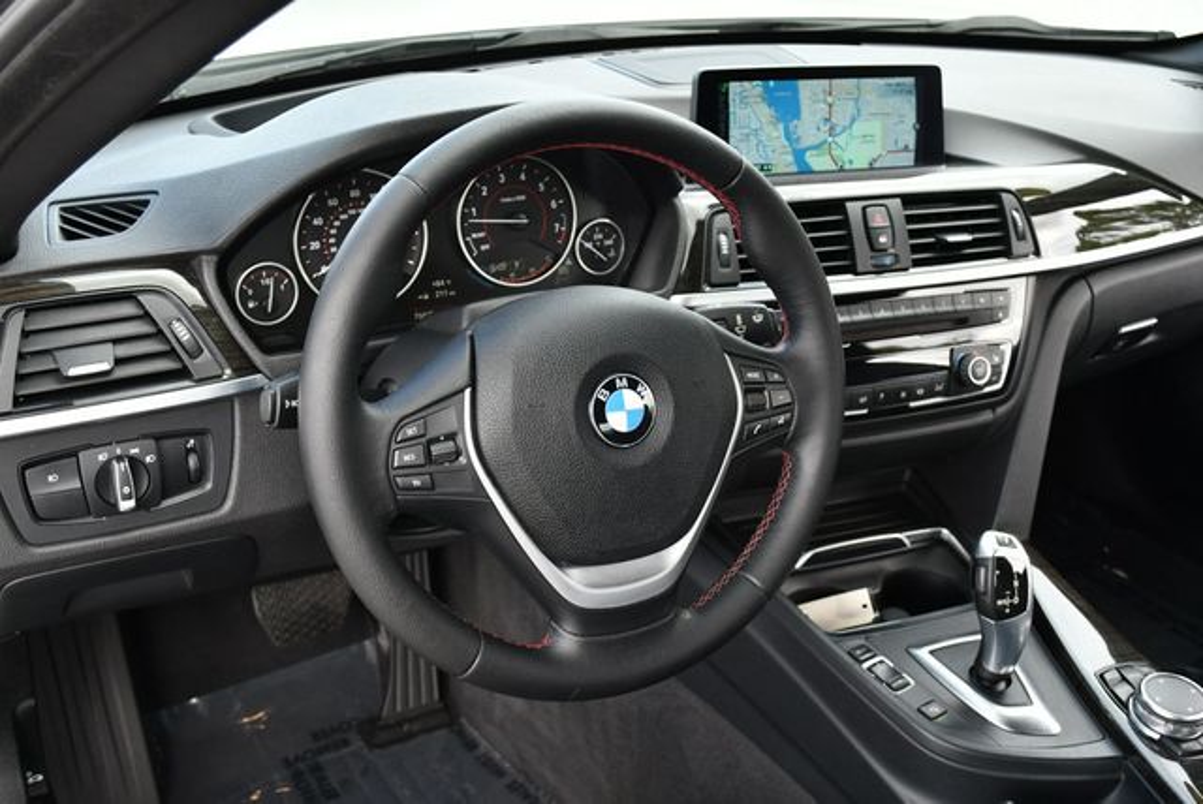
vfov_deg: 33.5
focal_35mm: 40
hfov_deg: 48.4
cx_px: 602
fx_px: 1338
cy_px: 402
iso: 400
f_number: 4.5
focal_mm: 20
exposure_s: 1/250
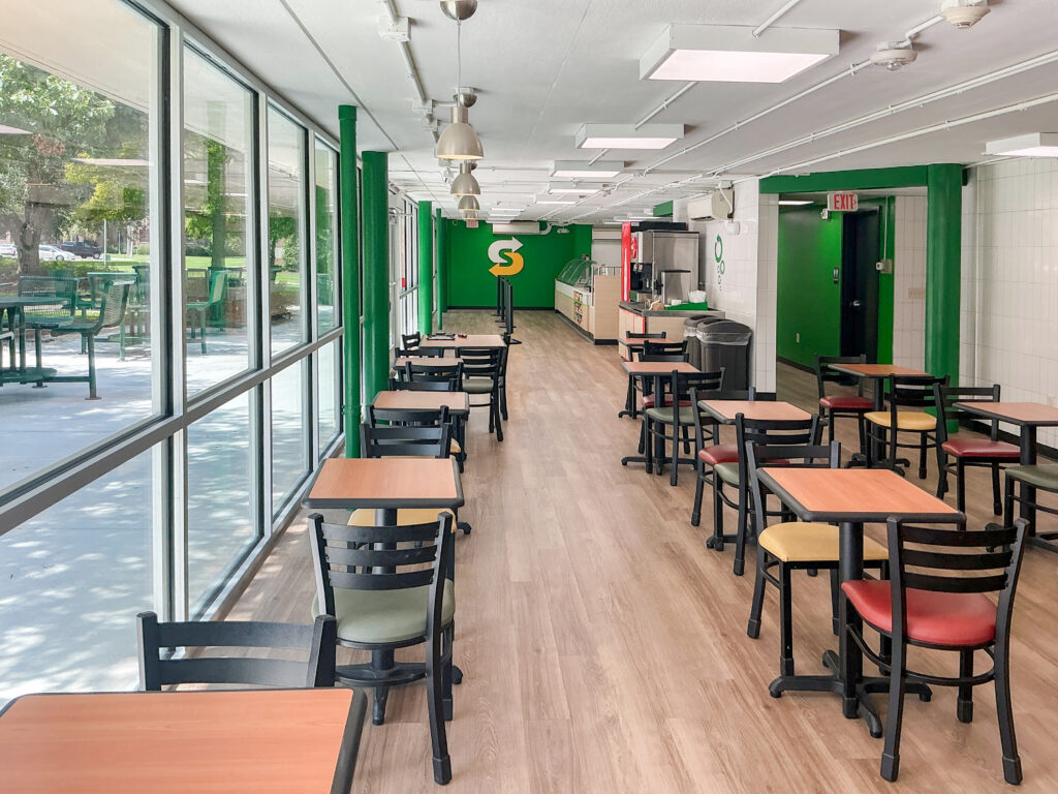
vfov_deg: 48.2
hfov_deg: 61.7
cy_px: 397
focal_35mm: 29
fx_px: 886
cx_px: 529
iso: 16
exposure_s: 1/126
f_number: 1.8
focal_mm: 3
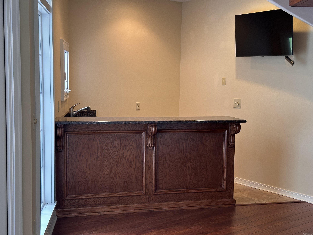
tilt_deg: -5.8
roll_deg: -1.4
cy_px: 118
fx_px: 434
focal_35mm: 48
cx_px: 156
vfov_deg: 30.3
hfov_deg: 39.7
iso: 125
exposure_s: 1/60
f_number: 1.78
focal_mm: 6.86
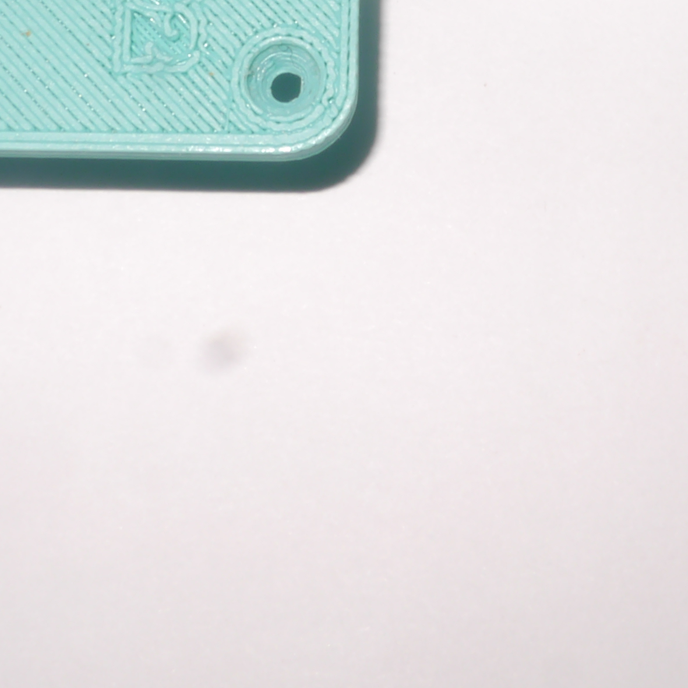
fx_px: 2473
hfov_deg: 15.8
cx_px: 451
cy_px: -157
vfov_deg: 15.2
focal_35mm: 110
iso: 160
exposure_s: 1/60
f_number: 22
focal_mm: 16
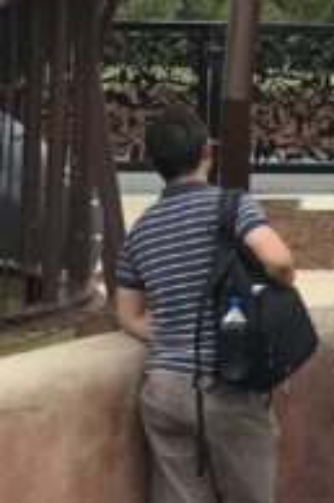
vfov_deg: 7.3
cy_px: -307
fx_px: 3834
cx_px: 1103
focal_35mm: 275
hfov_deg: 4.7
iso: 20
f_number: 2.8
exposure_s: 1/977
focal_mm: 6.6
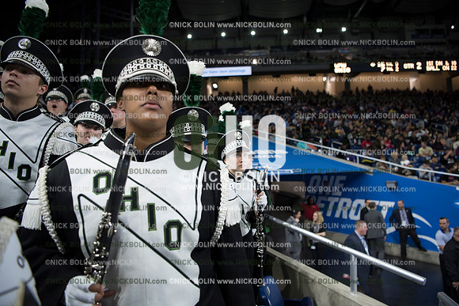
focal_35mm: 24
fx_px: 306
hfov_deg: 73.7
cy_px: 153
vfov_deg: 53.2
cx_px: 230
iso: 1250
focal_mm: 24
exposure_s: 1/640
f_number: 2.8
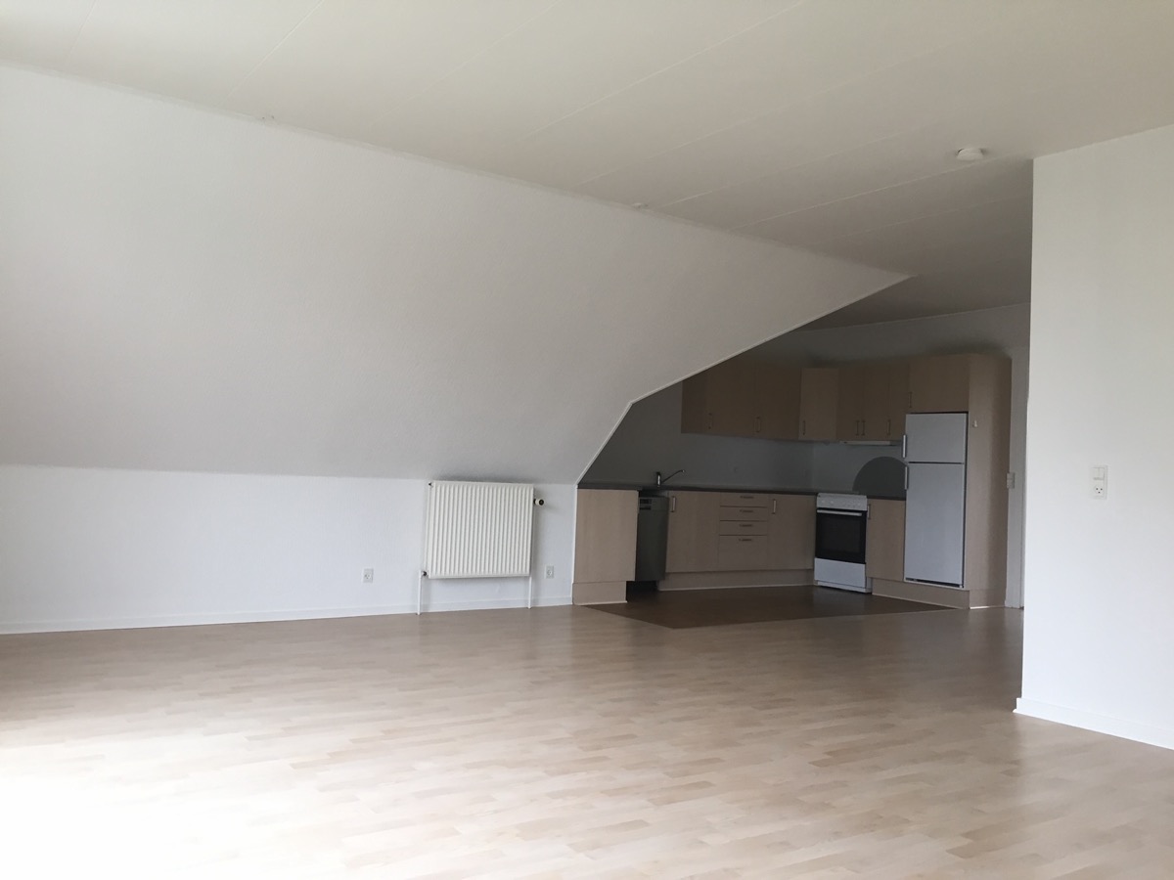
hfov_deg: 61.7
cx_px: 587
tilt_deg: +1.9
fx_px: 984
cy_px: 440
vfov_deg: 48.2
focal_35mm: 29
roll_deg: -3.5
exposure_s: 1/33
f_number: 2.2
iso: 32
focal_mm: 4.15
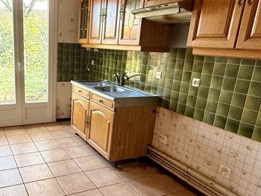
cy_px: 116
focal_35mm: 32
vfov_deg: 44.0
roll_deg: -2.9
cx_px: 82
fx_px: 241
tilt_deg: -16.6
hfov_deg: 55.3
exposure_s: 1/99
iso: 250
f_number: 2.2
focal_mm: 2.22
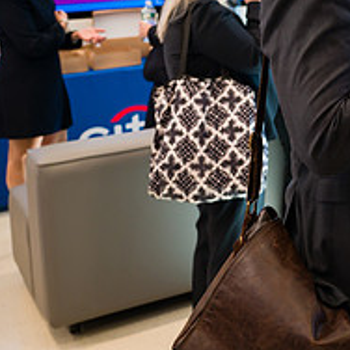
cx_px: 519
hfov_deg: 20.4
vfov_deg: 22.9
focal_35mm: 73
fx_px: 835
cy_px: 11
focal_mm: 27.5
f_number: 3.2
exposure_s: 1/200
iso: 500
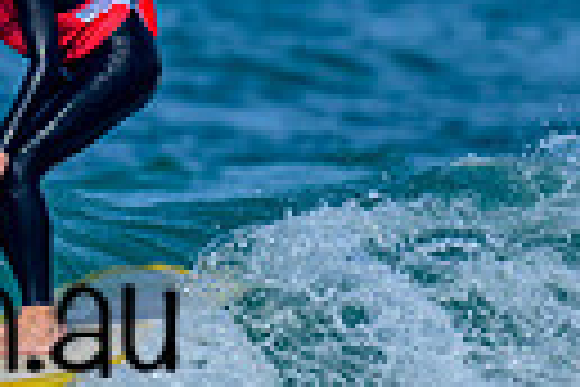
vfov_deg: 0.3
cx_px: -290
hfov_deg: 0.4
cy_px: 113
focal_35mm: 4958
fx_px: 79873
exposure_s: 1/2000
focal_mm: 800
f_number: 6.3
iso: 200
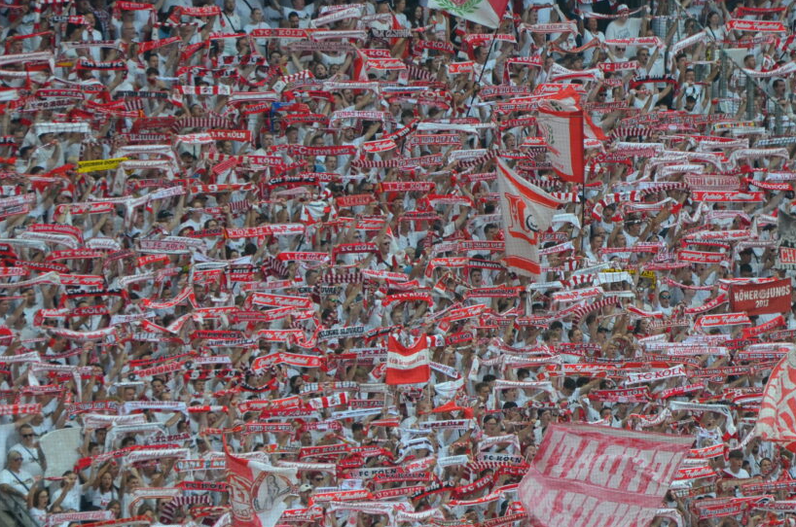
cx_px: 614
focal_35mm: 308
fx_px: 6796
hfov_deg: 6.7
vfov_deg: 4.4
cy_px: 434
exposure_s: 1/500
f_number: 5.6
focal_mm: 105
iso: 320
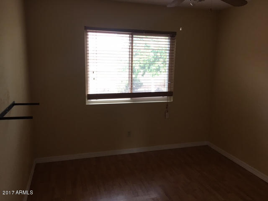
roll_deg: -1.1
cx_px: 134
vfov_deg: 48.2
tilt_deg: -11.0
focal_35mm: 29
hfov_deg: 61.7
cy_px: 100
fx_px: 225
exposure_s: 1/15
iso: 25
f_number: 2.2
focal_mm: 4.15
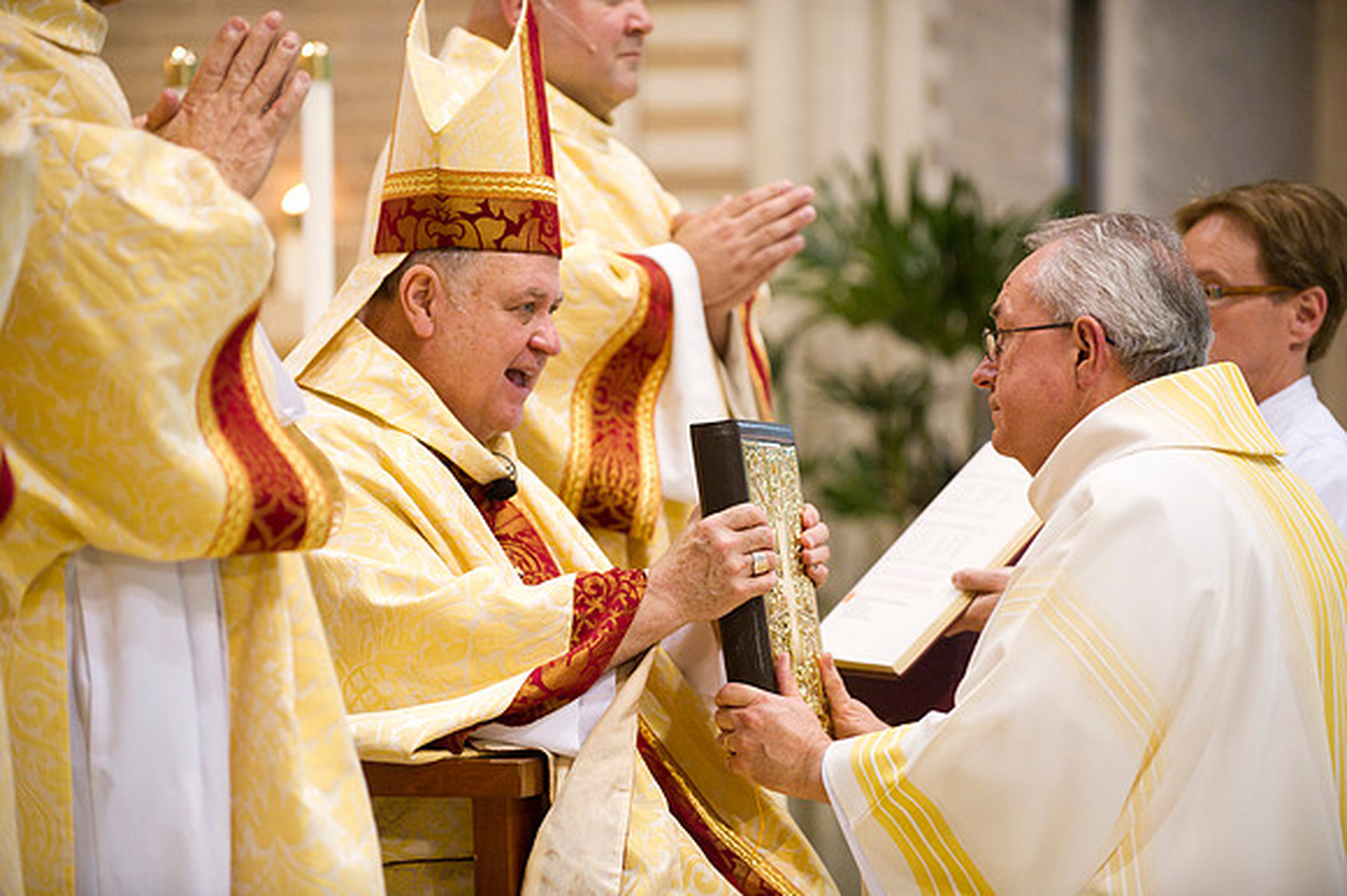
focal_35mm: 140
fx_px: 5235
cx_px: 674
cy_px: 448
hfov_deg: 14.7
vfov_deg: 9.8
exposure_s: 1/160
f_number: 2.8
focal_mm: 140
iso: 2000
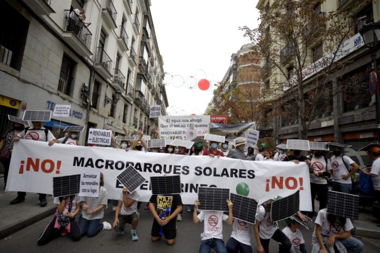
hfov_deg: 90.0
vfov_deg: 67.4
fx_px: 190
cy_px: 126
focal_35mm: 18
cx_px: 190
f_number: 3.5
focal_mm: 18
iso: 160
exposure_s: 1/320
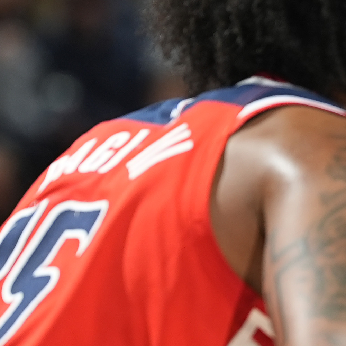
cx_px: 610
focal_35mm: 908
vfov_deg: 1.9
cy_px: 247
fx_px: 10268
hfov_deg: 1.9
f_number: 3.2
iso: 400
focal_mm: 178
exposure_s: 1/1000
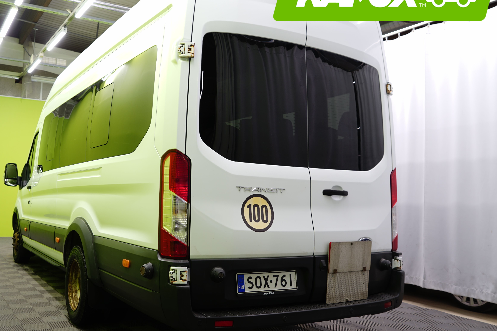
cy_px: 160
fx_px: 483
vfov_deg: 37.8
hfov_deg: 53.9
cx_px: 192
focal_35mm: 35
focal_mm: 27
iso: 80
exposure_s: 1/10
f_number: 4.5
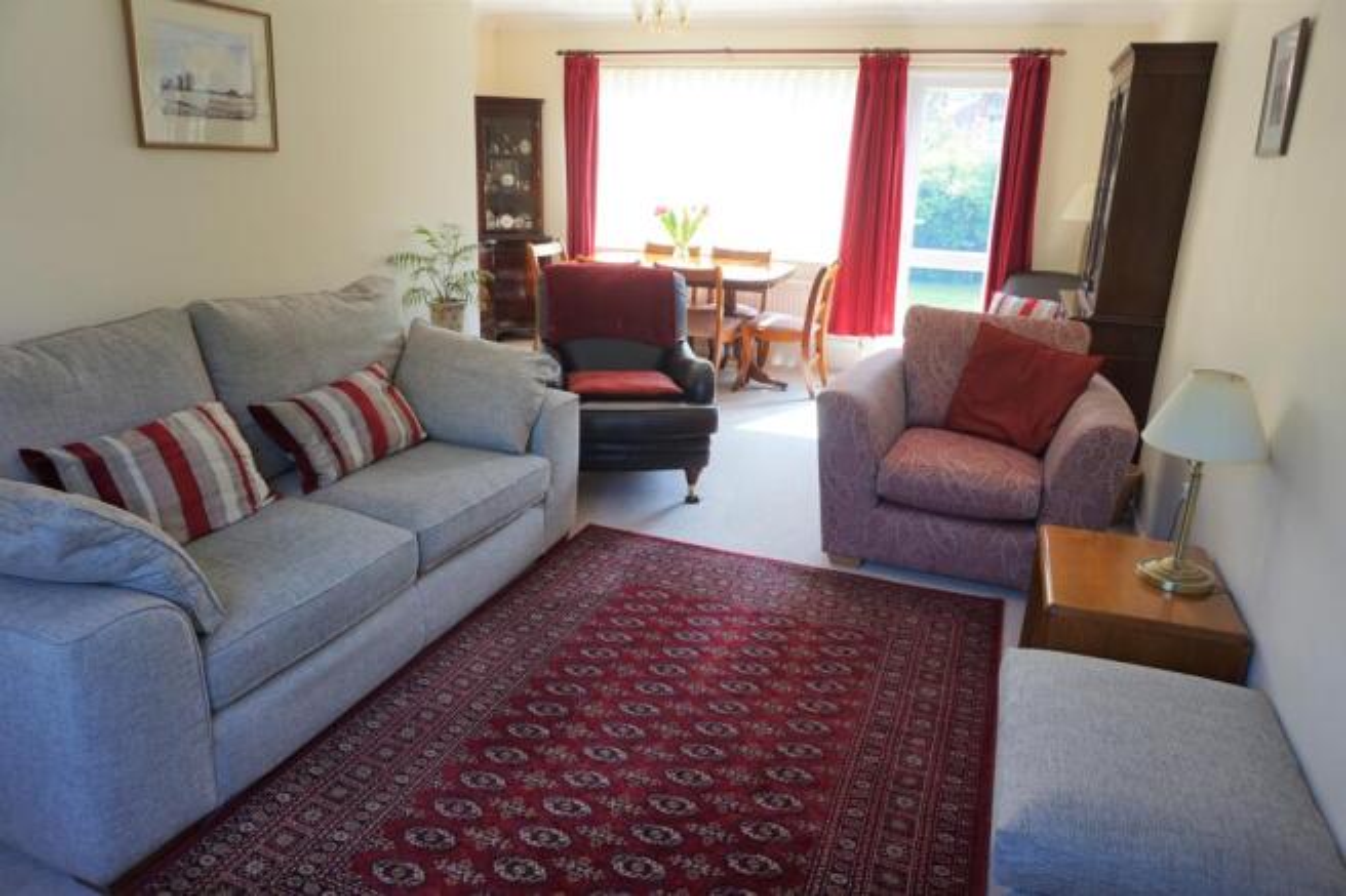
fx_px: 897
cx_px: 673
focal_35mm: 24
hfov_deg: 73.8
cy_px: 448
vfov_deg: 53.1
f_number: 4
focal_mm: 16
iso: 160
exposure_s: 1/60
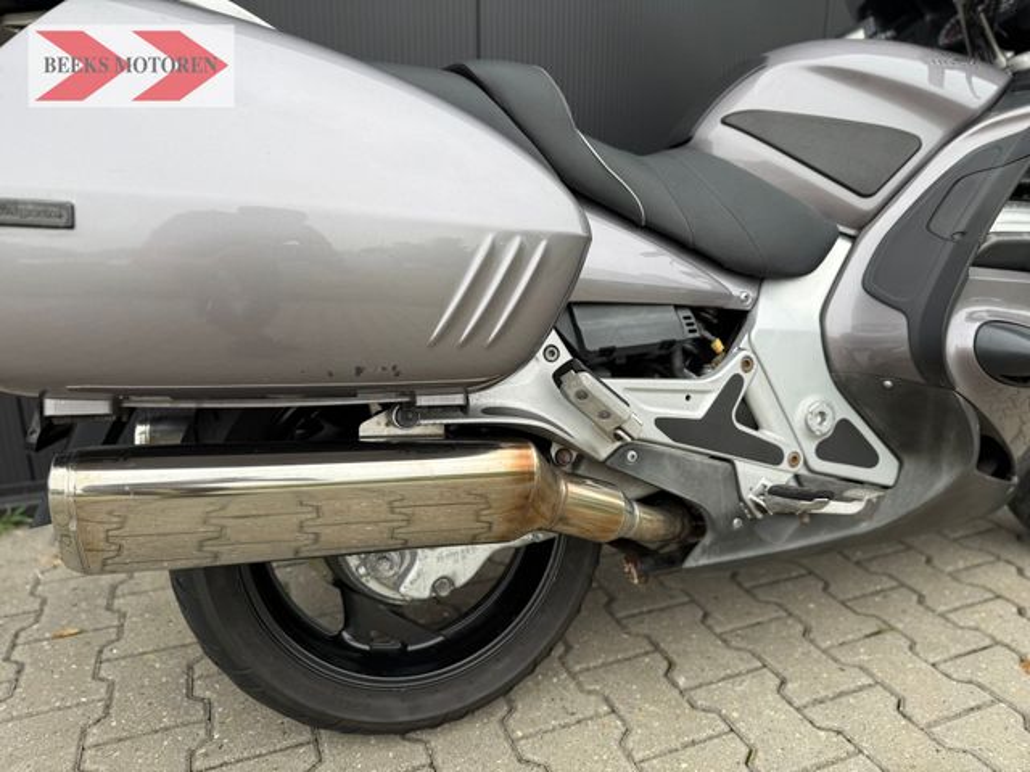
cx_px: 515
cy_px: 386
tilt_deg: -15.7
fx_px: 714
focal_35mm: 24
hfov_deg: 71.6
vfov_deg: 56.8
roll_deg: -0.4
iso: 64
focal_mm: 6.76
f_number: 1.78
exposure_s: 1/204
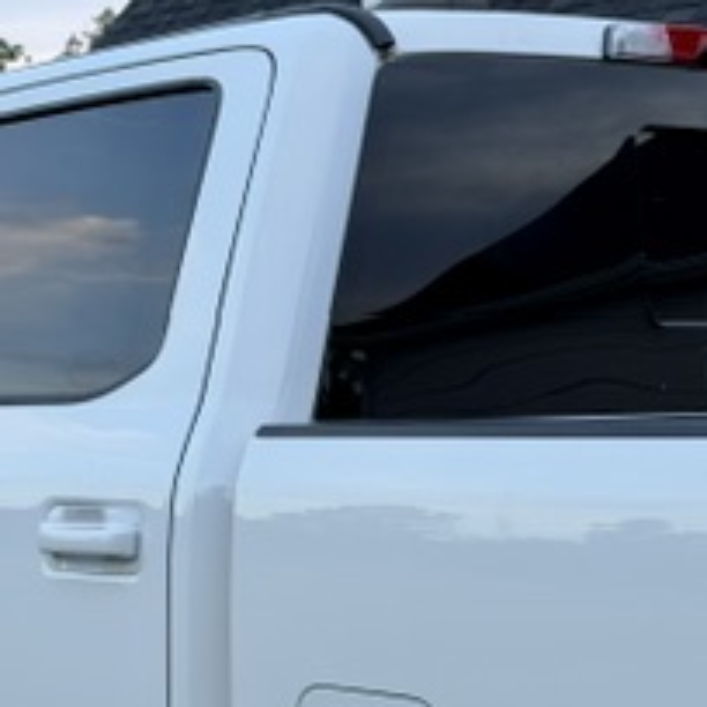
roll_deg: +1.2
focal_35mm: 100
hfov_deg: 17.2
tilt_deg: +1.5
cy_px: 530
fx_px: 2311
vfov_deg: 17.3
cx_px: 111
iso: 80
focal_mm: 6.76
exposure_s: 1/121
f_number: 1.78
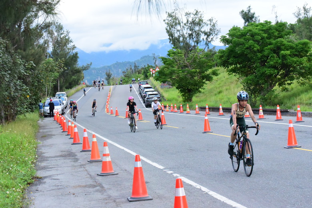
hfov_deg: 22.1
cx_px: 156
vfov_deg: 14.9
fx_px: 798
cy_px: 104
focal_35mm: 92
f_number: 13
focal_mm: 92
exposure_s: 1/2500
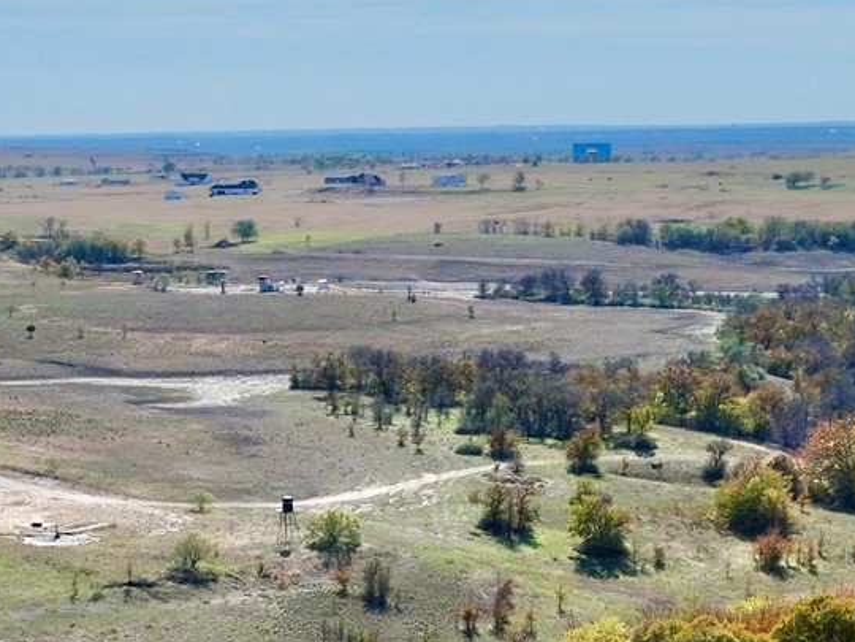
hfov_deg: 21.5
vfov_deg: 14.7
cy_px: 1052
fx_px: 2248
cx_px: 441
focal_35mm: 91
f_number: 2.8
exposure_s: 1/8000
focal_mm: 12.29
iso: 200
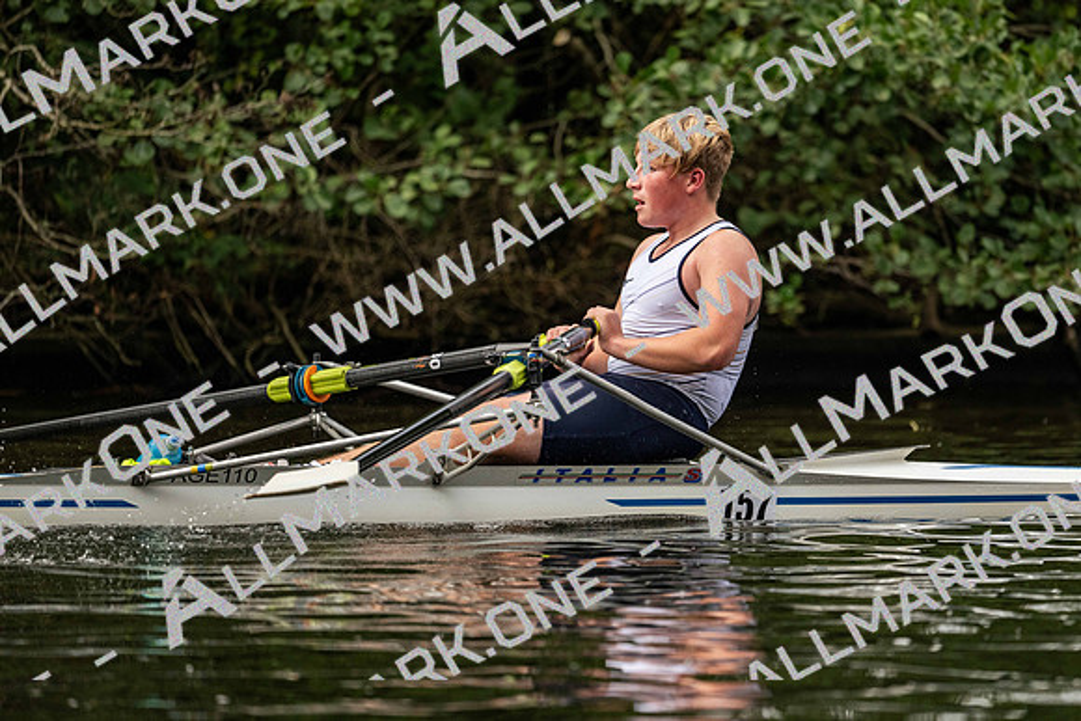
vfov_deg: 3.4
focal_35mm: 400
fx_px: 12013
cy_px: 360
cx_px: 540
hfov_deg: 5.2
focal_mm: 400
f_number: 4.5
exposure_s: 1/2500
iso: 1250
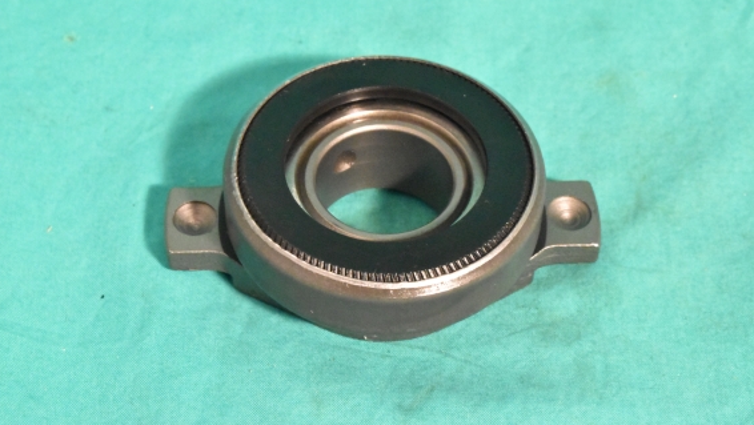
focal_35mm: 92
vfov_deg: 13.2
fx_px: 1831
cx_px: 364
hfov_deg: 23.3
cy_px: 185
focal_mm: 55
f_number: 18
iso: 11400
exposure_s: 1/100
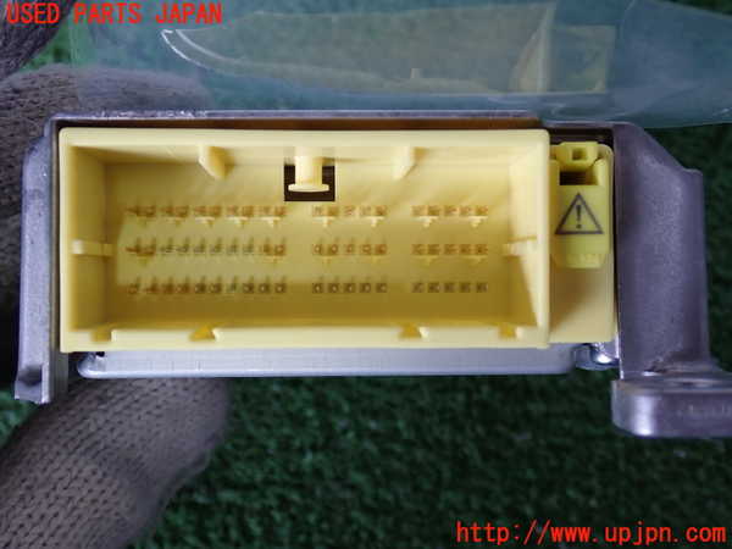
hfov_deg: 42.9
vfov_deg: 32.9
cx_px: 366
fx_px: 930
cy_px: 274
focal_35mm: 44
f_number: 2.9
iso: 200
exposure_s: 1/60
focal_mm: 7.84
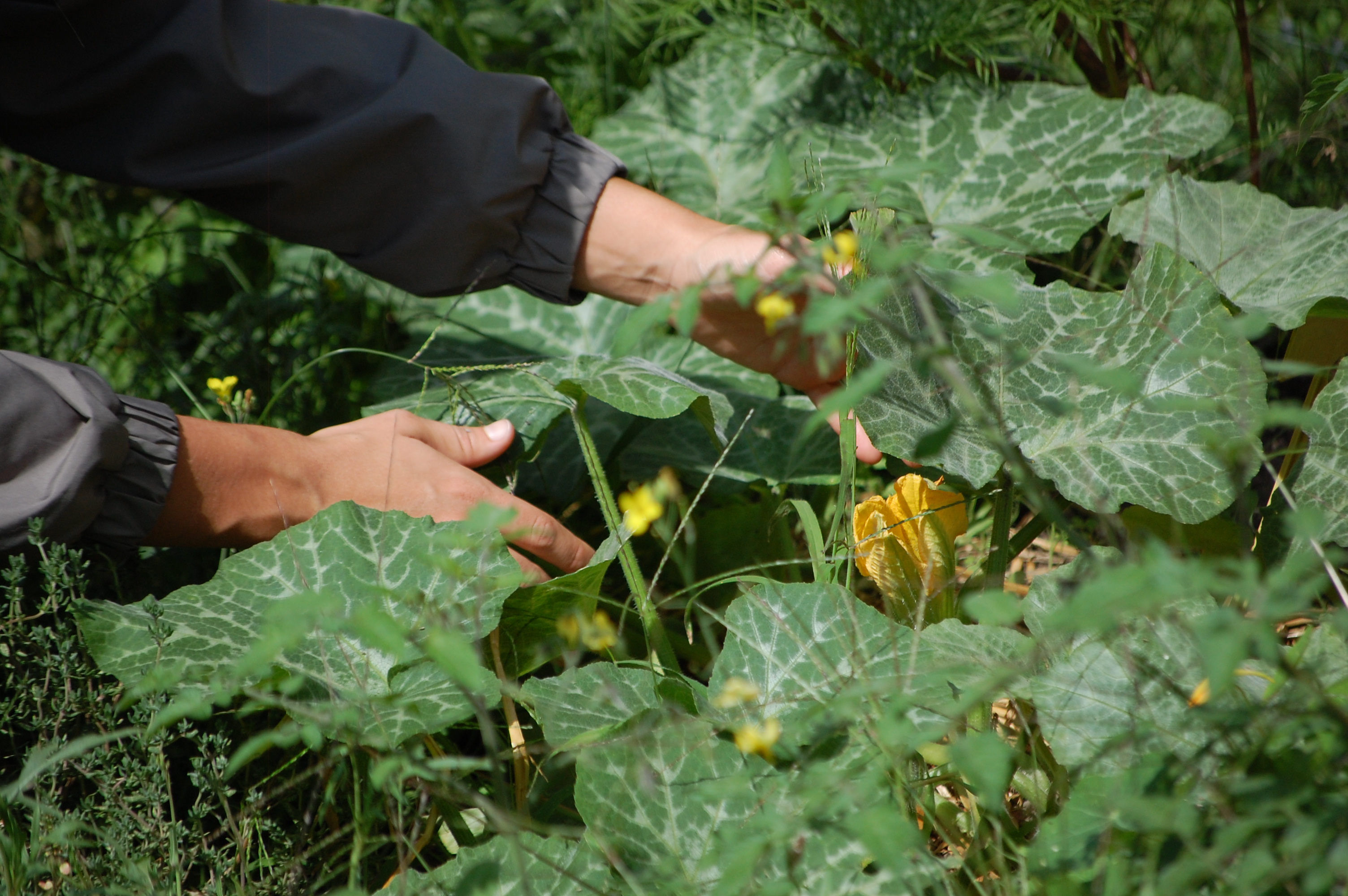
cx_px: 674
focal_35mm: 225
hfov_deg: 9.2
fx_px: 8417
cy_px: 448
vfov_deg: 6.1
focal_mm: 150
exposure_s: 1/2000
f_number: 5.3
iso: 400
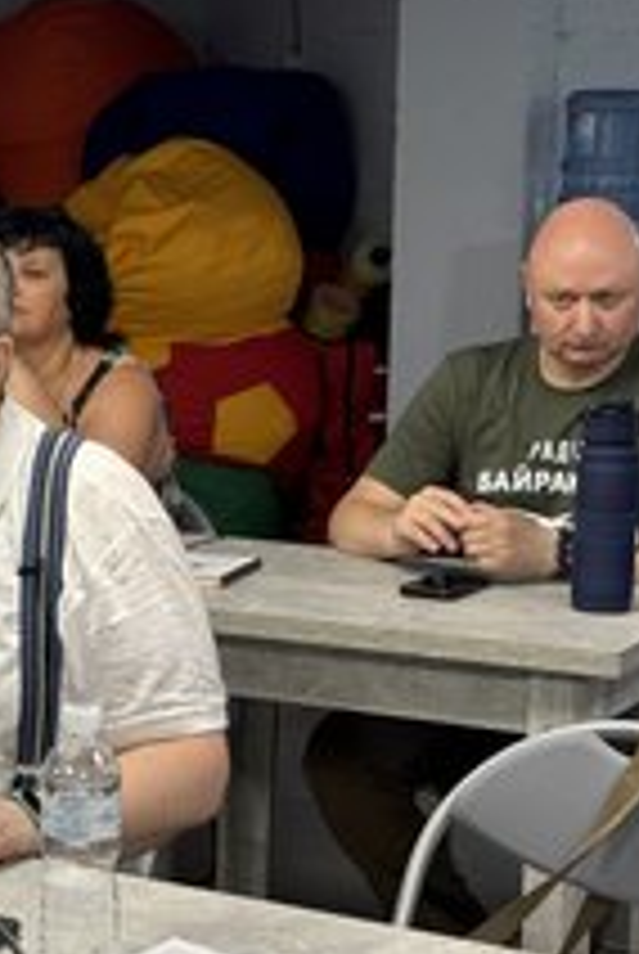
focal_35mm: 94
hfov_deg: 14.2
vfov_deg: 21.6
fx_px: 2494
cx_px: -94
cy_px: 567
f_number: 1.78
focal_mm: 6.86
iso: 160
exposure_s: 1/50
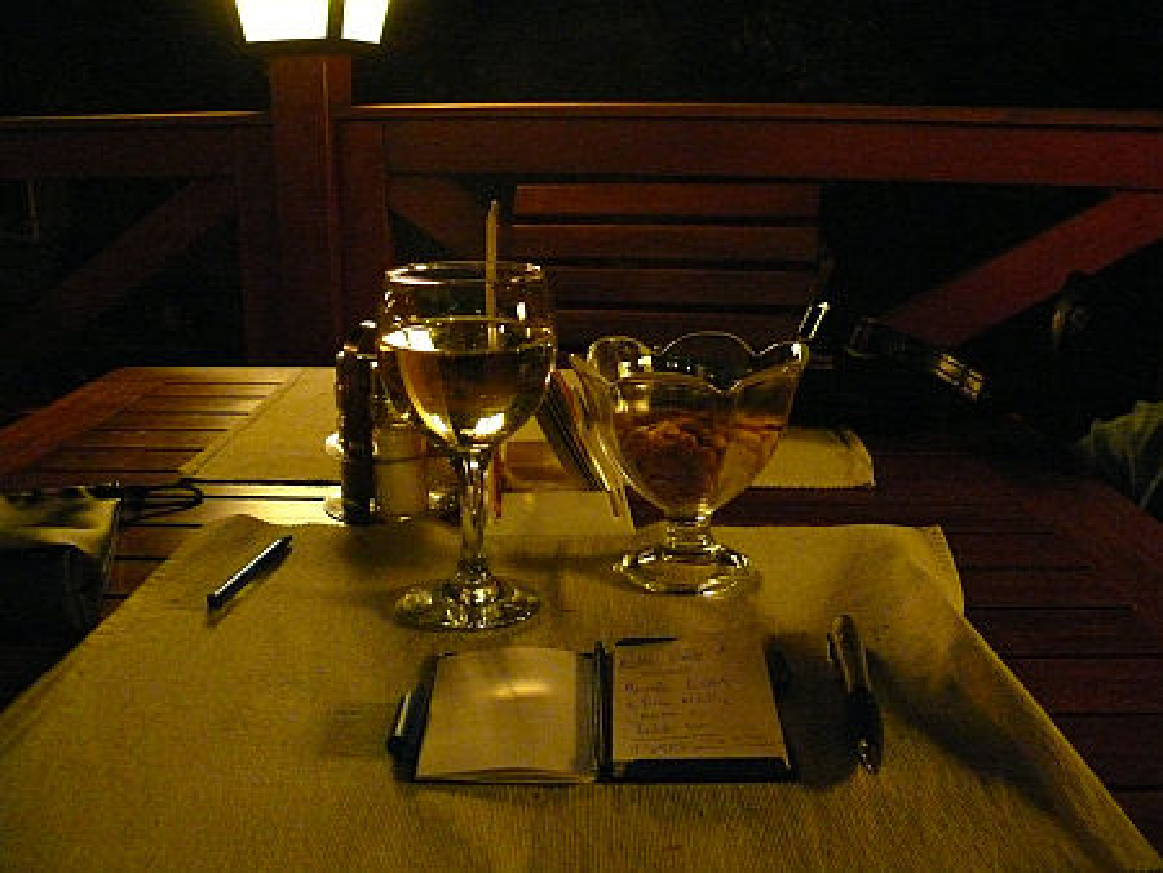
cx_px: 582
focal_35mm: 35
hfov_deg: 52.6
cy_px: 436
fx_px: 1177
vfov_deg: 40.7
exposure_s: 1/8
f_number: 2.8
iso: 800
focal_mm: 7.4
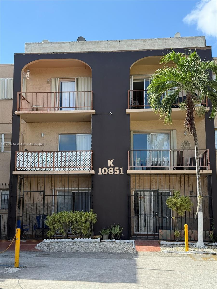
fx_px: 401
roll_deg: -0.6
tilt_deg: +10.4
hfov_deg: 30.3
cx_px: 108
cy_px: 144
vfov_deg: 39.7
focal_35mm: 48
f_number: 1.78
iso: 100
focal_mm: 6.76
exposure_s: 1/1838
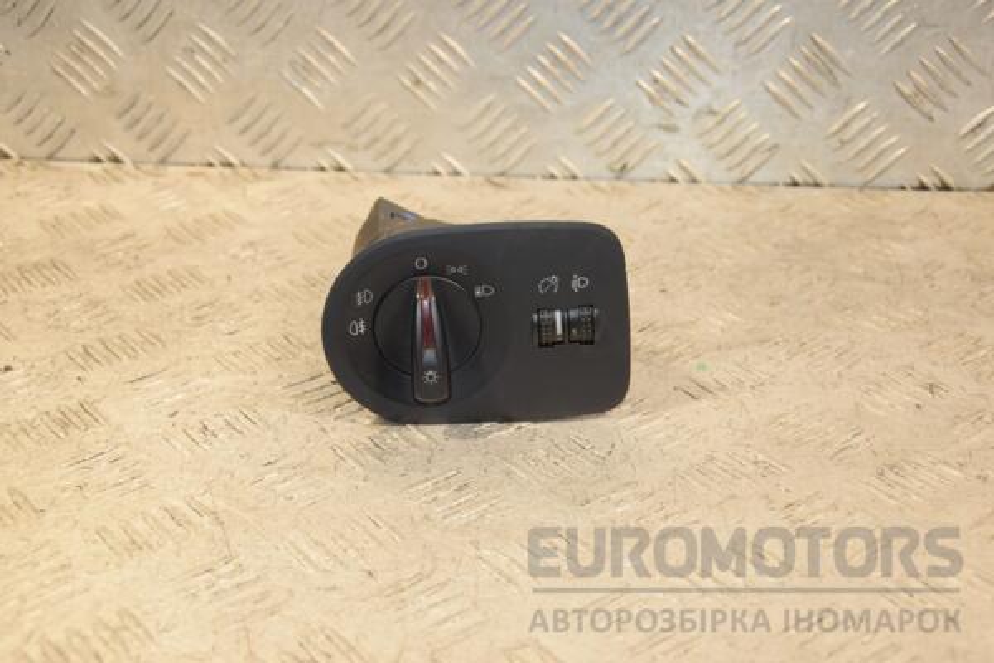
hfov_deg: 37.9
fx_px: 1449
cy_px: 332
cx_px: 497
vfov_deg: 25.8
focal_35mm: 52
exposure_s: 1/200
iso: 800
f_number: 5.6
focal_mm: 35
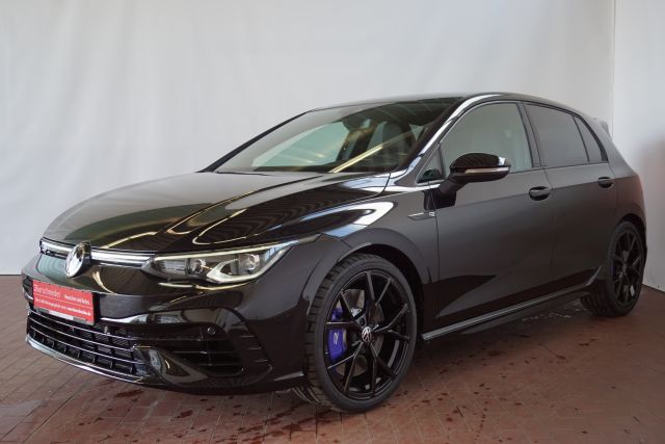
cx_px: 332
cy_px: 222
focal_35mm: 39
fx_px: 721
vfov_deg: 34.2
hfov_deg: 49.5
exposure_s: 1/200
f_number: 4
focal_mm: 26
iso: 400
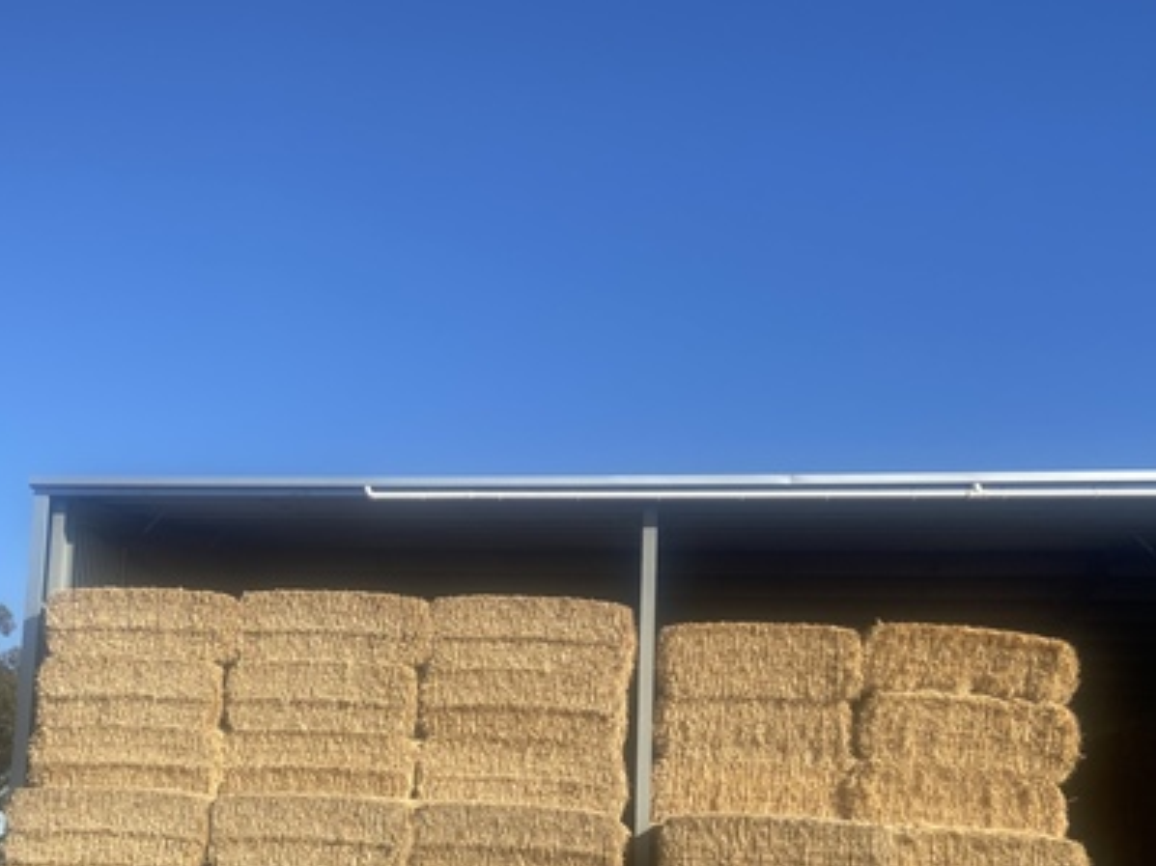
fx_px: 1436
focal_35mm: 43
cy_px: 708
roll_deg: -3.5
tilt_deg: +8.8
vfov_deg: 32.5
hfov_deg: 43.2
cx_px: 382
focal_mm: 4.25
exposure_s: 1/2183
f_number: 1.8
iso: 32
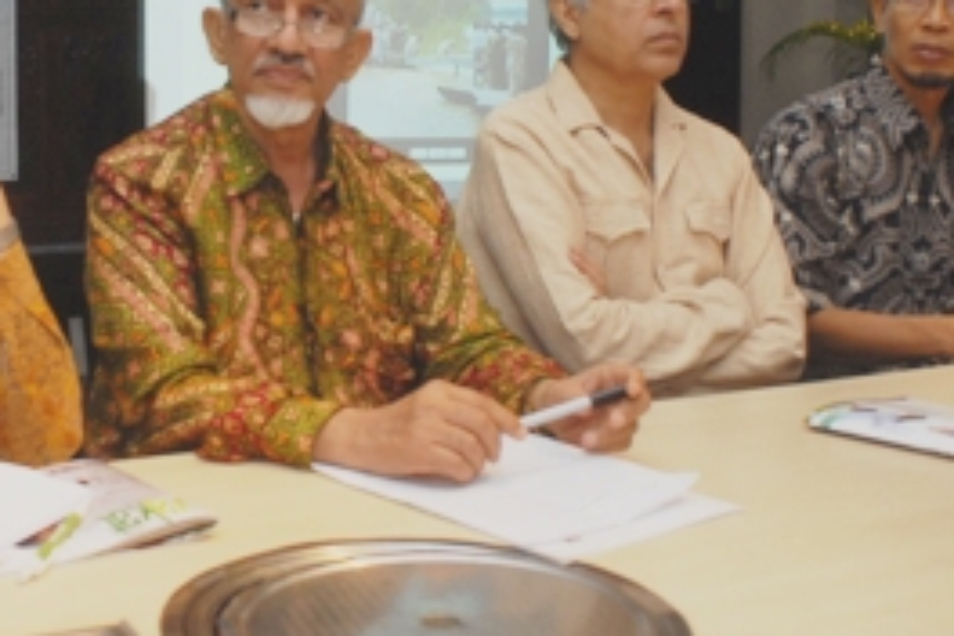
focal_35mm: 51
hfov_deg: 38.2
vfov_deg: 26.3
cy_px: 188
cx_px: 282
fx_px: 1351
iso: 400
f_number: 4
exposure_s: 1/60
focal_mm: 20
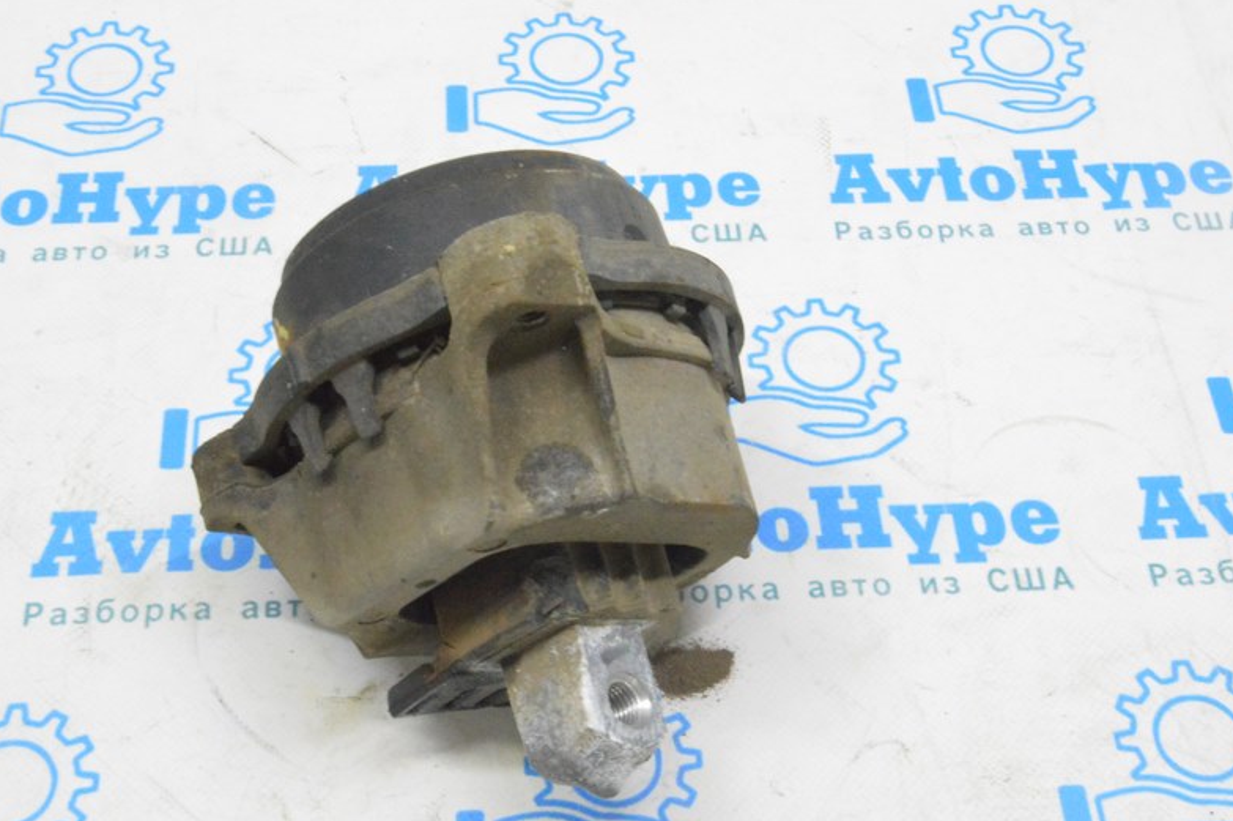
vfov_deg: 26.4
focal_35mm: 51
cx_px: 575
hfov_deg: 38.9
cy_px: 428
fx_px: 1746
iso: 6400
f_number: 20
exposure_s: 1/15
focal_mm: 26
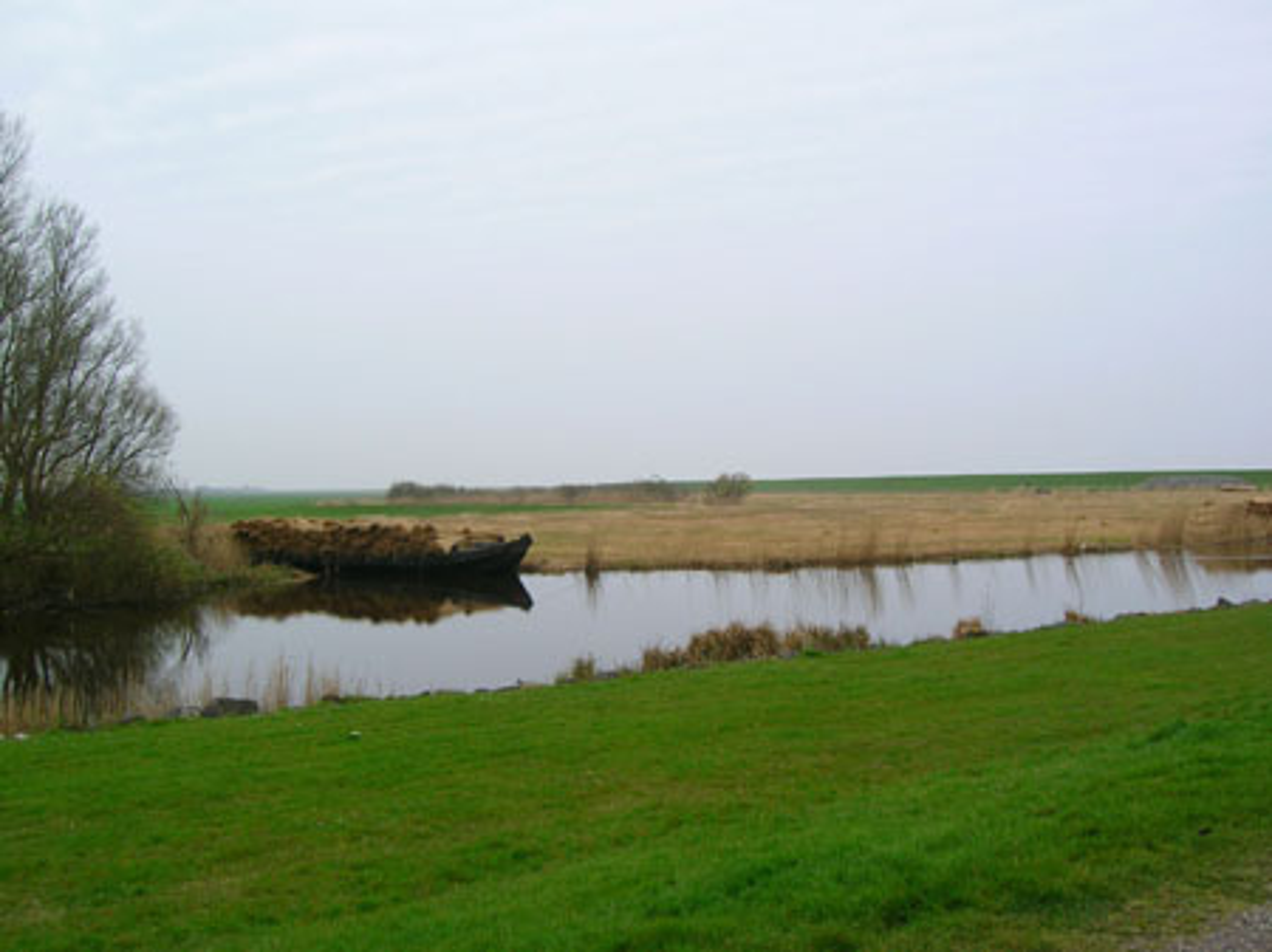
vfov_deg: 41.8
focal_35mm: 34
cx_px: 636
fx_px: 1249
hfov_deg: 54.0
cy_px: 476
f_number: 4.9
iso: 50
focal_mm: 5.7
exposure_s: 1/330
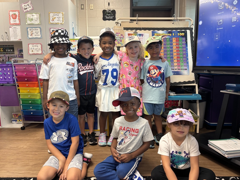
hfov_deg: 65.3
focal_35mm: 27
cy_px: 88
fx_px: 187
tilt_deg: -7.8
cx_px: 120
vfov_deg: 51.4
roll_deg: +0.7
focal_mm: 5.96
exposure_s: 1/60
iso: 250
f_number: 1.6
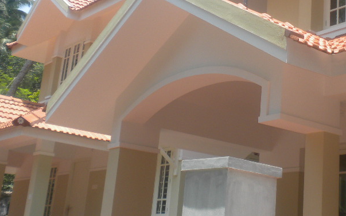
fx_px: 594
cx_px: 259
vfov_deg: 20.5
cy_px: 65
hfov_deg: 31.9
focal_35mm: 63
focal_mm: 6.3
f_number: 4.6
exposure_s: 1/384
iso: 113
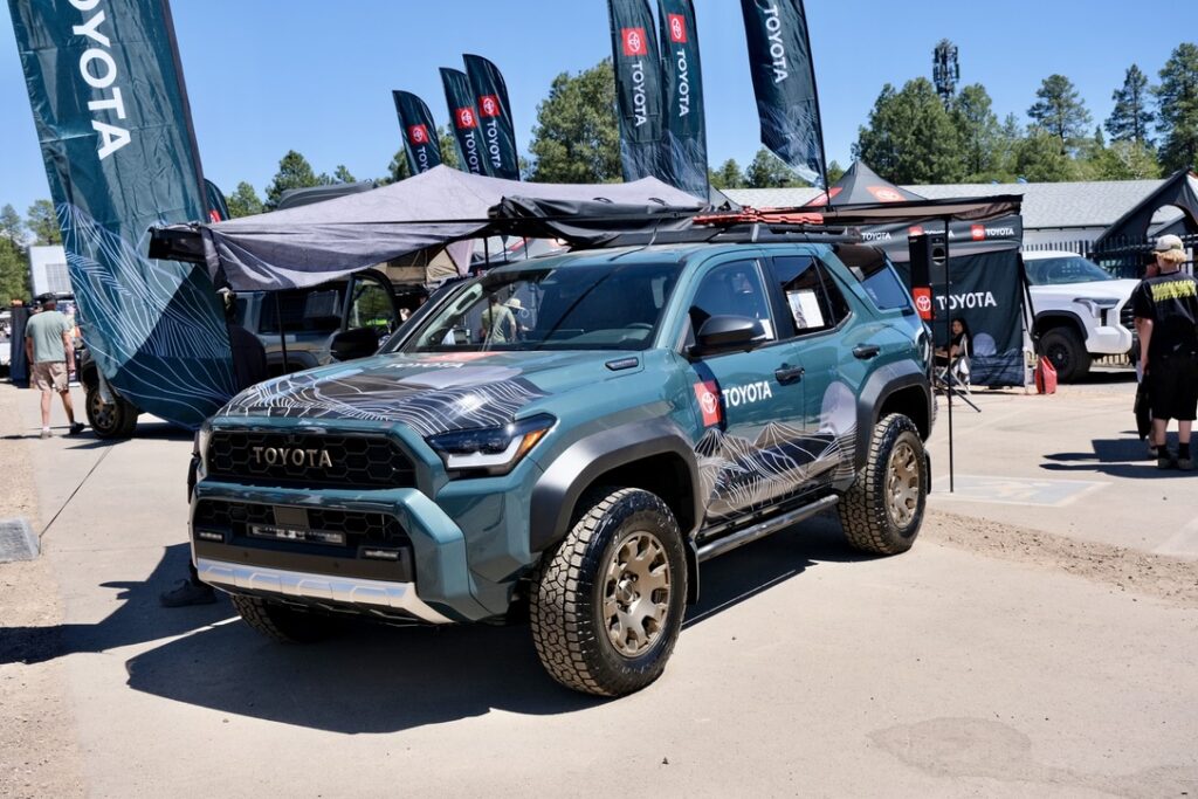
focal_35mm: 35
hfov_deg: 54.4
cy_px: 400
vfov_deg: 37.9
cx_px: 599
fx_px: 1165
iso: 320
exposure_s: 1/850
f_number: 5.6
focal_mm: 23.5
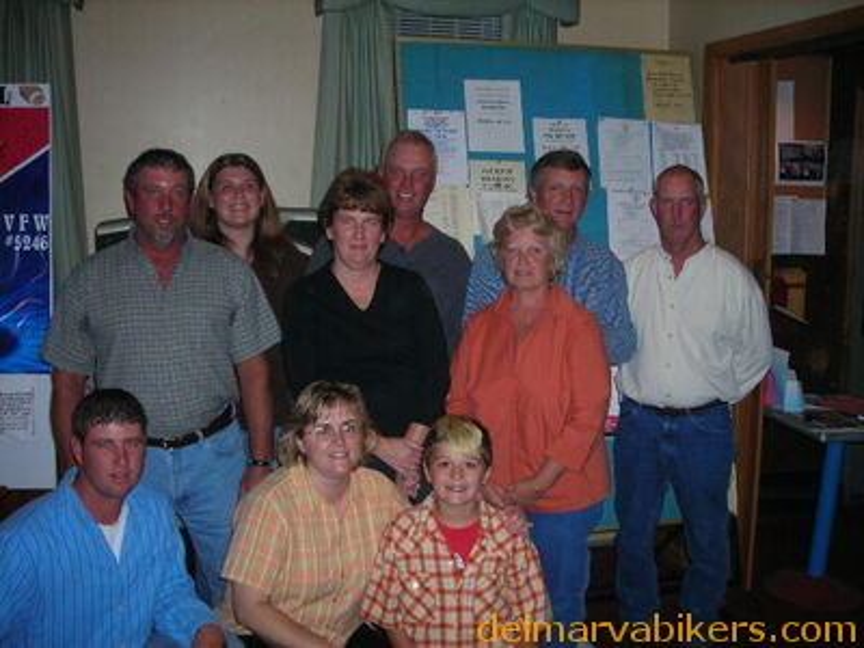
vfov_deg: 37.7
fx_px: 948
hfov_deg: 49.0
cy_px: 324
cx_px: 432
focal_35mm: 38
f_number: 3.2
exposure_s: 1/60.1
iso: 166
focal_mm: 6.3
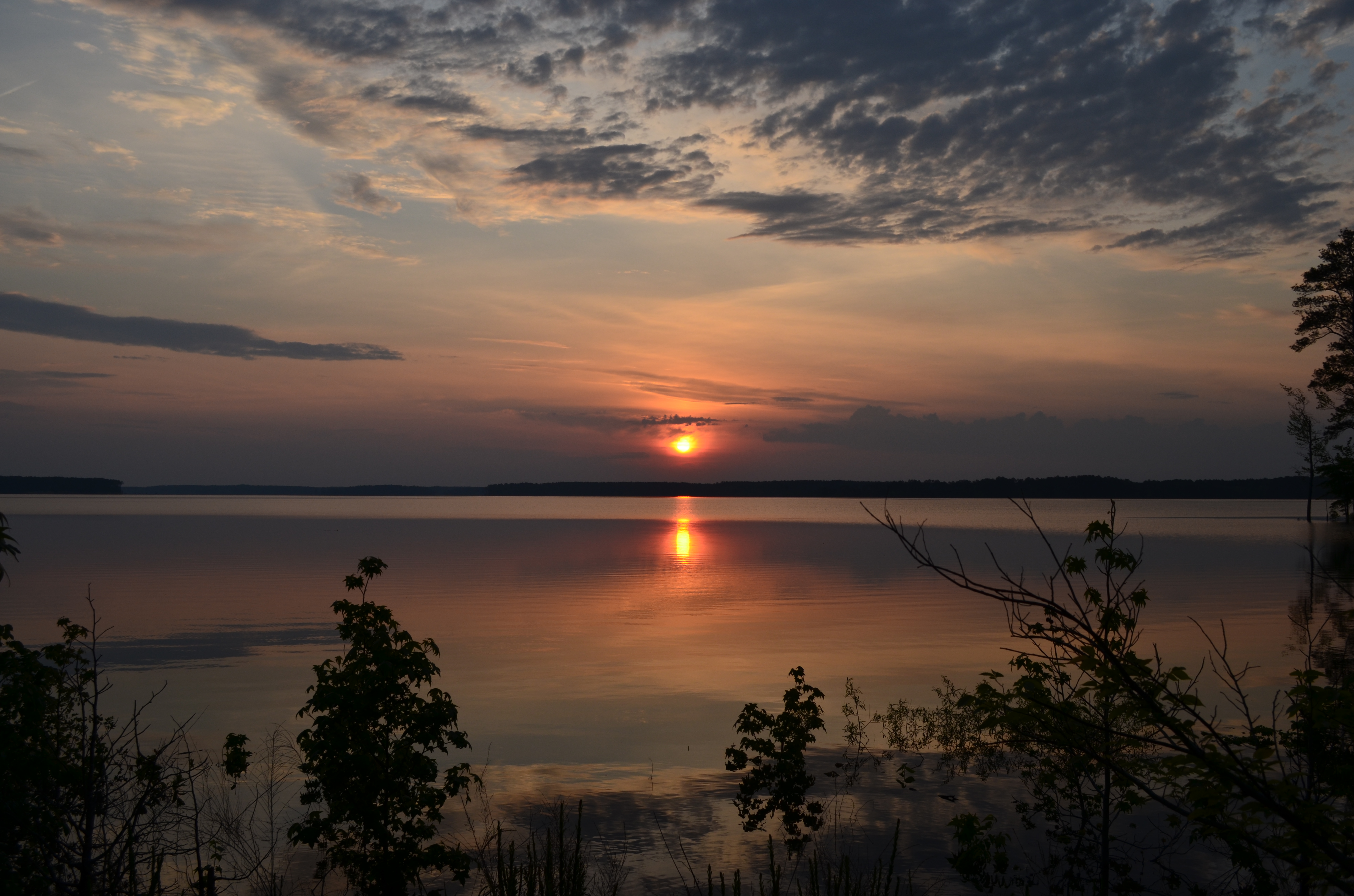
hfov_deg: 53.2
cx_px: 677
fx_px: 1351
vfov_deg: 36.7
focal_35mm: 36
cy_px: 448
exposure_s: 1/250
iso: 125
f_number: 8
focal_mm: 24
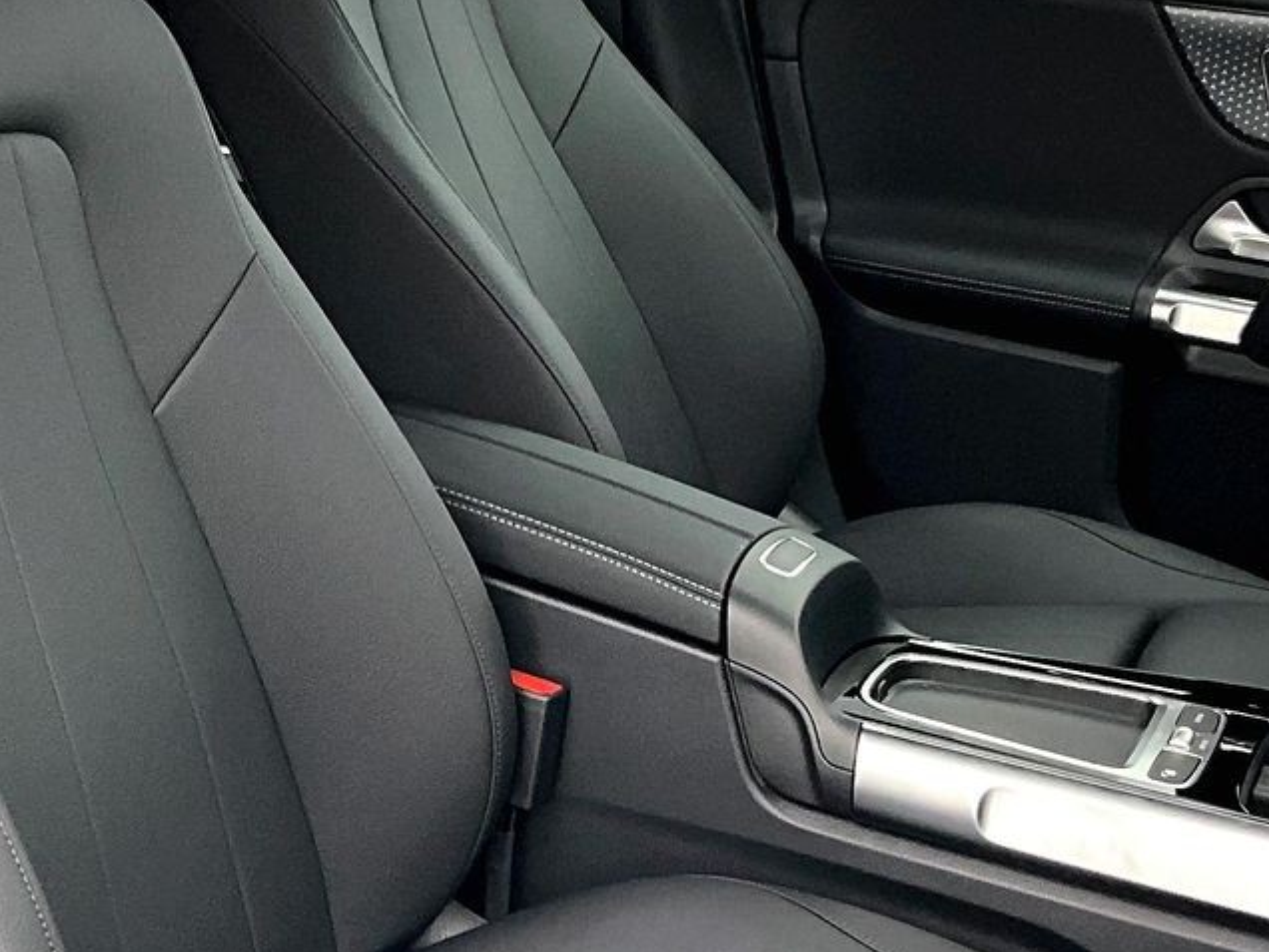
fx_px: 2676
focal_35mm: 73
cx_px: 383
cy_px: 419
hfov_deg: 26.5
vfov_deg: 20.2
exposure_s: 1/30
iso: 320
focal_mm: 3
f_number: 1.8
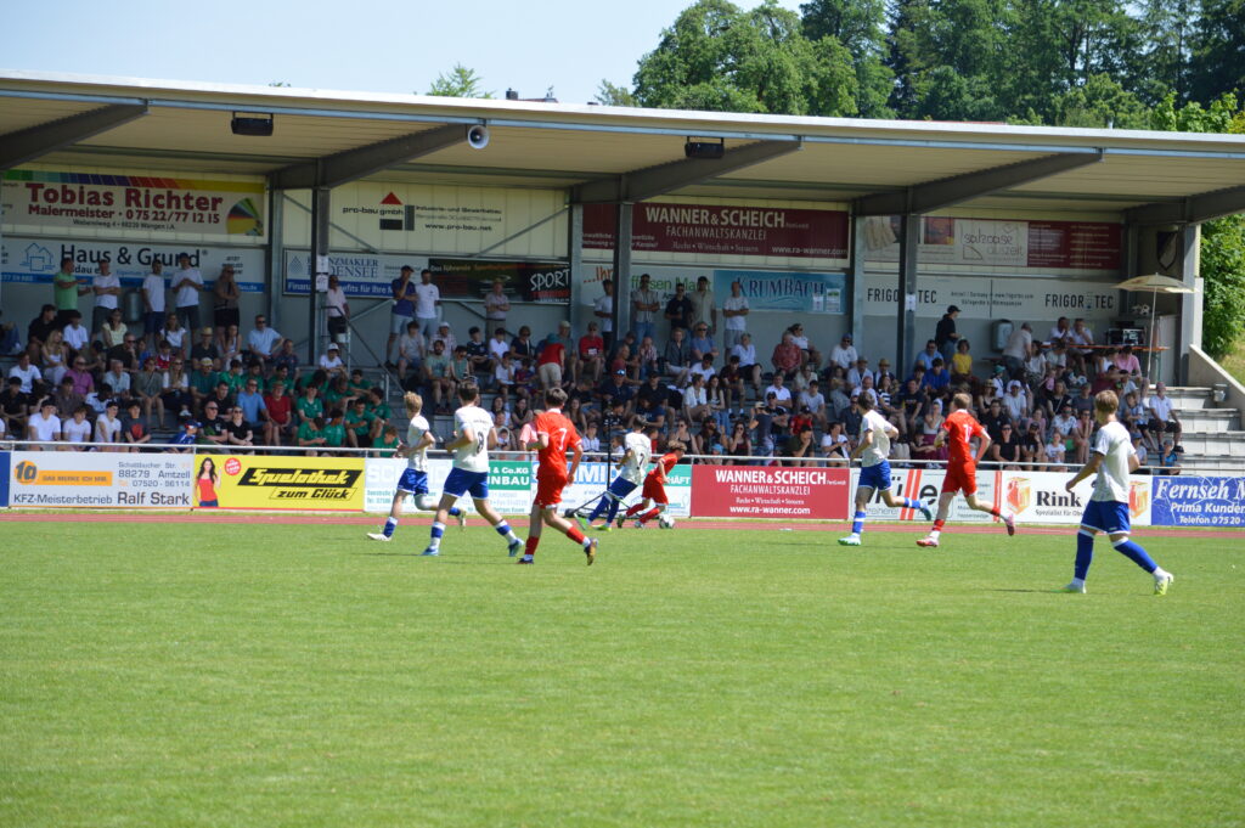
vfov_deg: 8.7
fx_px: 5442
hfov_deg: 13.1
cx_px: 622
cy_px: 414
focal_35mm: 158
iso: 400
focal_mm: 105
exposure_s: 1/1250
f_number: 5.6
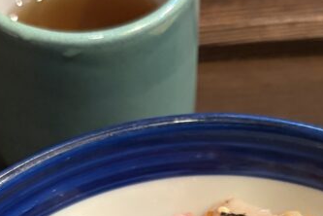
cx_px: 205
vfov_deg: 12.2
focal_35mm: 104
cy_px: 378
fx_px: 933
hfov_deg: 19.6
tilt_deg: -61.1
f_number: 1.6
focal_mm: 5.96
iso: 400
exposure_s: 1/33
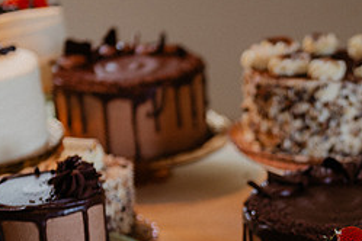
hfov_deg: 15.8
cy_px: 237
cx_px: 343
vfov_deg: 10.6
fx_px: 1287
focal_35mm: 128
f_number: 2.8
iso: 800
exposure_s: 1/200
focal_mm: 55
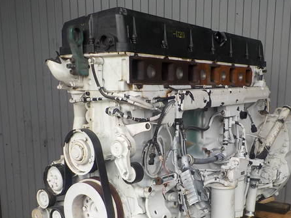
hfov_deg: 43.5
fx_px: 361
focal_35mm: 43
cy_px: 148
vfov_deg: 33.3
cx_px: 183
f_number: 3.3
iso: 125
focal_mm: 4.1
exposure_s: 1/320
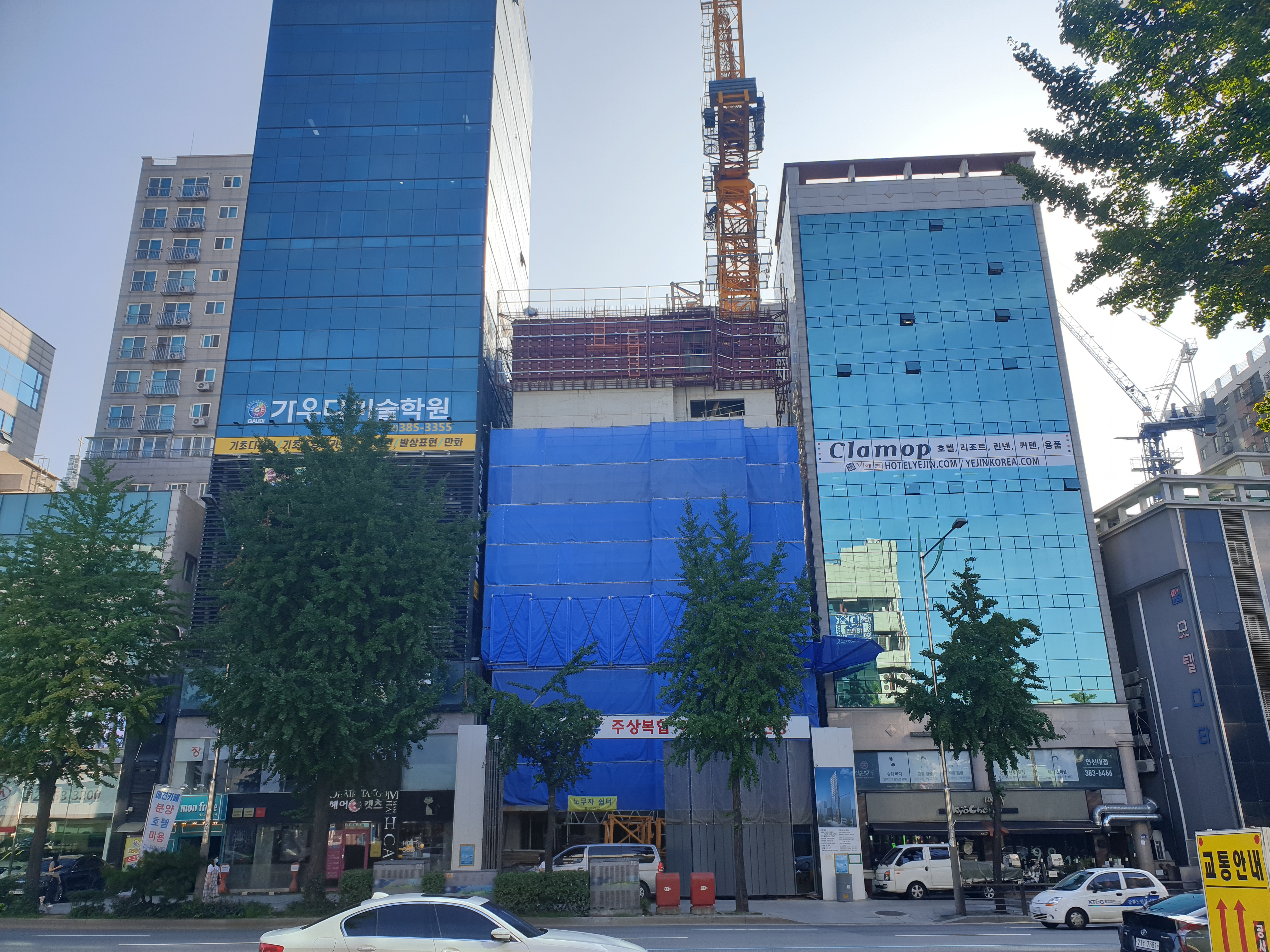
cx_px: 635
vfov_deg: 53.1
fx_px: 954
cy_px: 476
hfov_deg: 67.3
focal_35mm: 26
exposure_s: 1/641
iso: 50
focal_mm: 4.3
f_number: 2.4
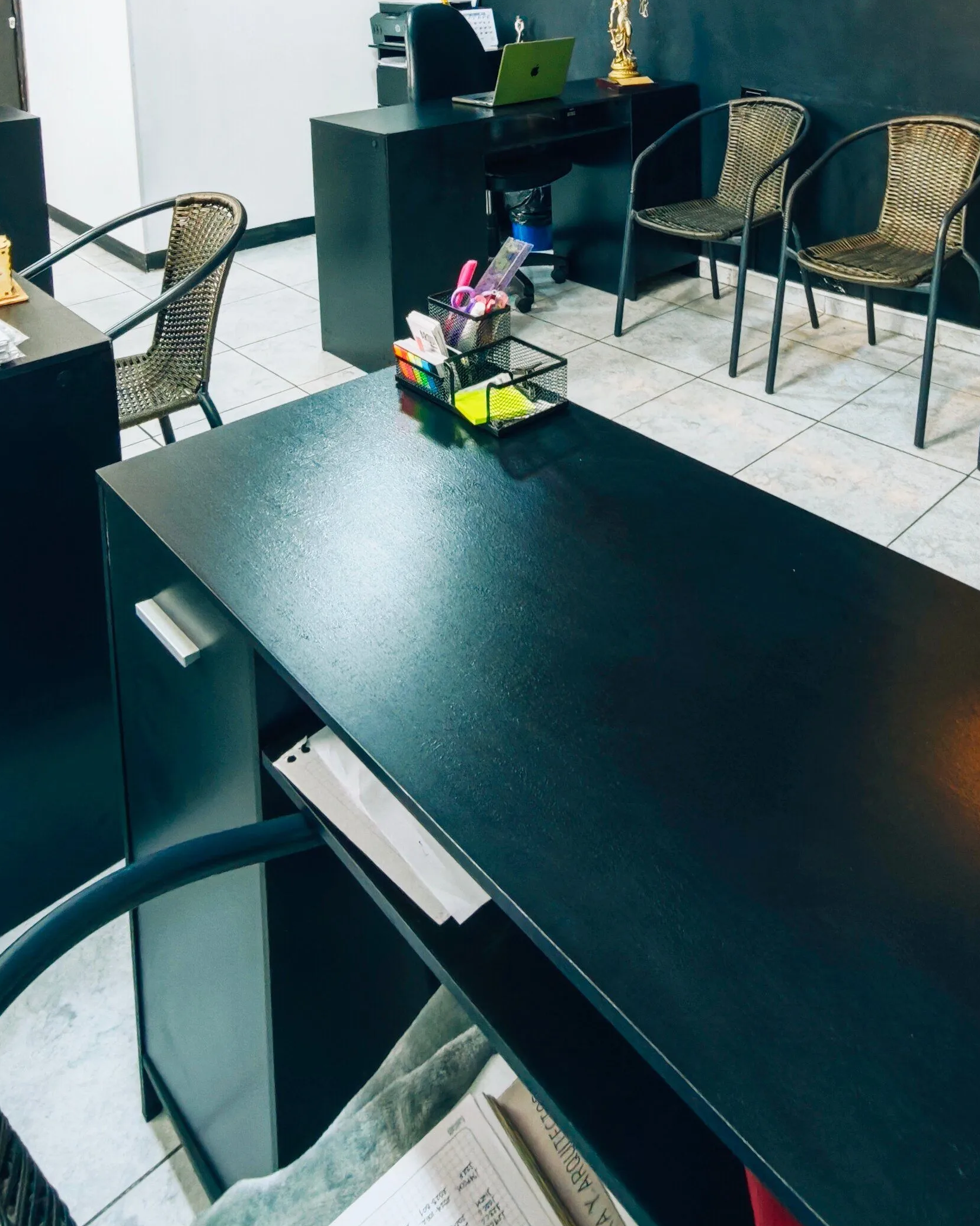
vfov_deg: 53.4
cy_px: 57
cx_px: 606
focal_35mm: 27
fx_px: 979
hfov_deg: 52.7
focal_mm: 2.16
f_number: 2.2
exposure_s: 1/30
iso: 200
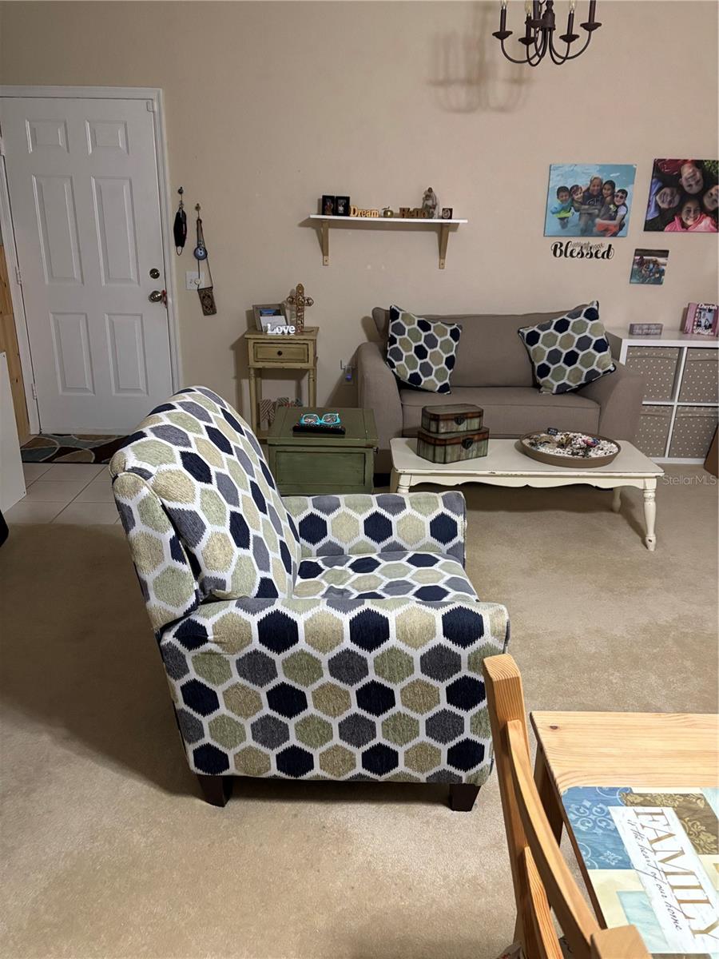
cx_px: 360
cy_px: 480
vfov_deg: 67.3
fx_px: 720
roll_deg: -2.3
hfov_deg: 53.1
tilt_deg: -20.2
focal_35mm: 26
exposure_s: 1/60
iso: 500
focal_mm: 5.96
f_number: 1.6
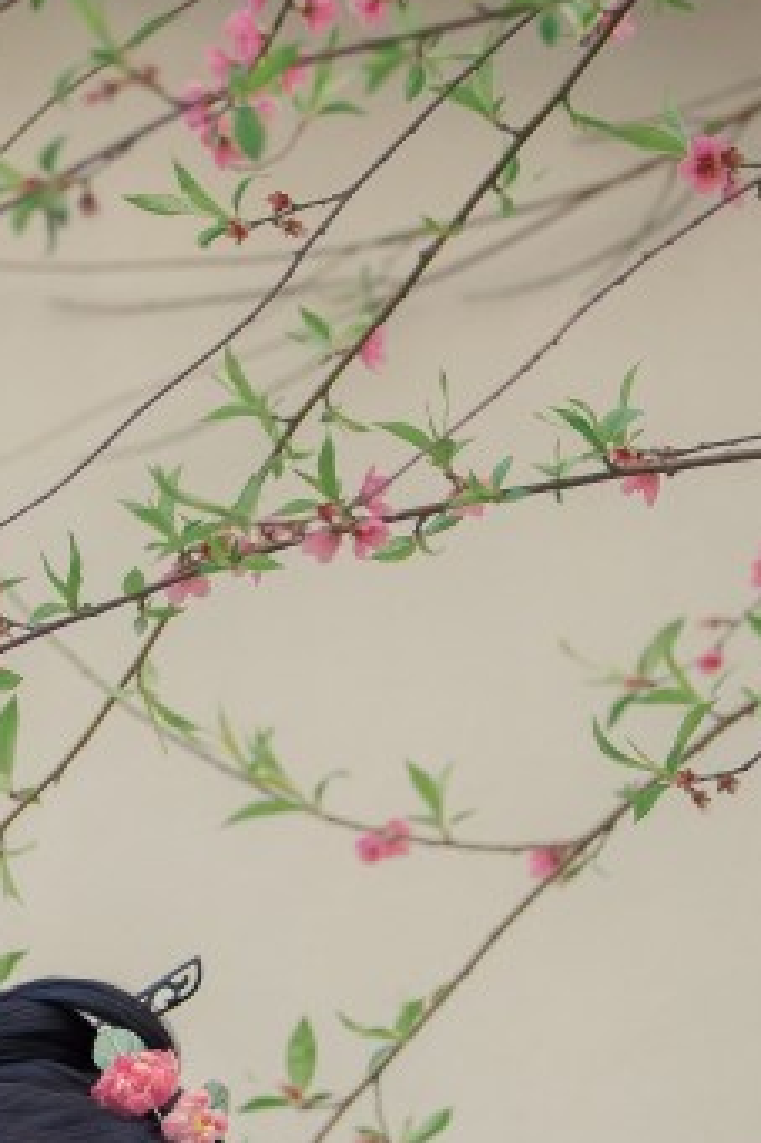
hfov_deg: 4.4
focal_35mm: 309
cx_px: 94
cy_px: 1138
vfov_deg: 6.6
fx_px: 9807
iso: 100
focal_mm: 79
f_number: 2.8
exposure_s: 1/200
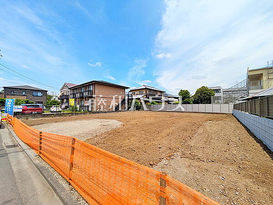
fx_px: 110
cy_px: 102
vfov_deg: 85.7
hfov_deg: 102.1
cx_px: 136
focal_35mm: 14
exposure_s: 1/2049
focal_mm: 1.83
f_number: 2.2
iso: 47
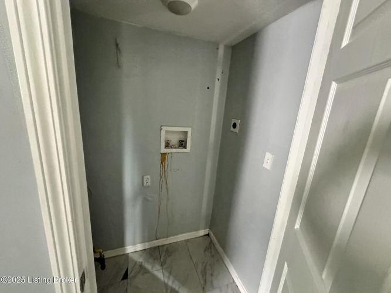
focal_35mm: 14
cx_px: 196
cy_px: 146
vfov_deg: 85.7
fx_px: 158
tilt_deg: -12.9
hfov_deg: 102.1
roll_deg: -2.3
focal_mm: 2.22
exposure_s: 1/60
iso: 1250
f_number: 2.2
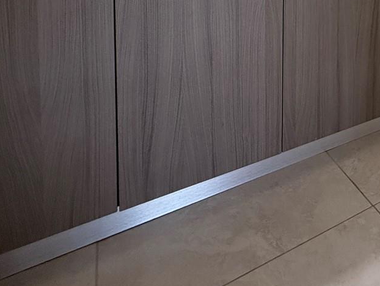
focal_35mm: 36
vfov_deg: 32.3
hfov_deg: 41.1
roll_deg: -2.0
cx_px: 418
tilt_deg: -2.6
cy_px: -64
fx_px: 395
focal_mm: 2.22
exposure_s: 1/120
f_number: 2.2
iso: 320
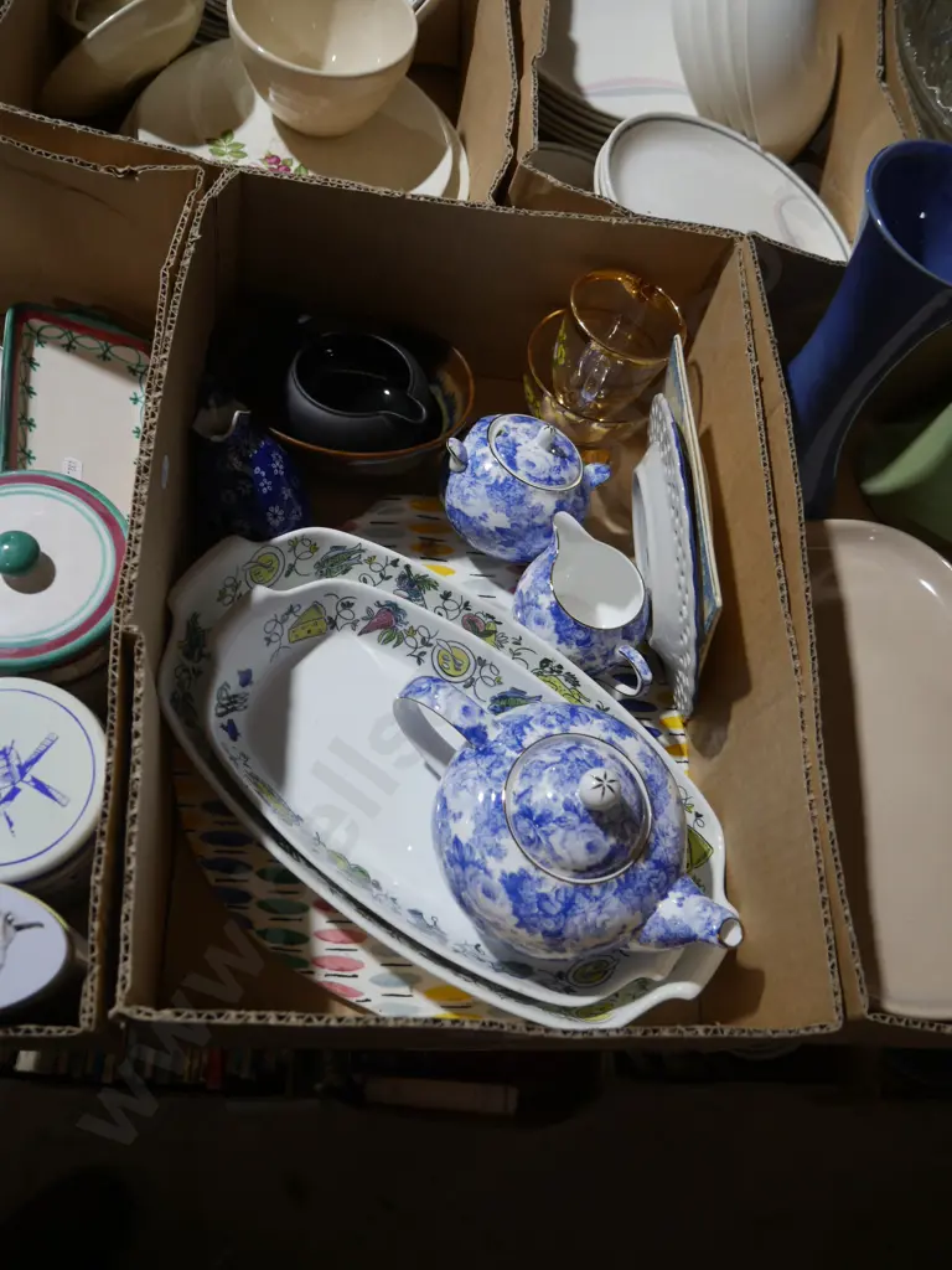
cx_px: 476
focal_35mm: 28
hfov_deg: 49.7
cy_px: 635
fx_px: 1027
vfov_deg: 63.4
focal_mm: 14
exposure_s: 1/60
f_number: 3.5
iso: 200
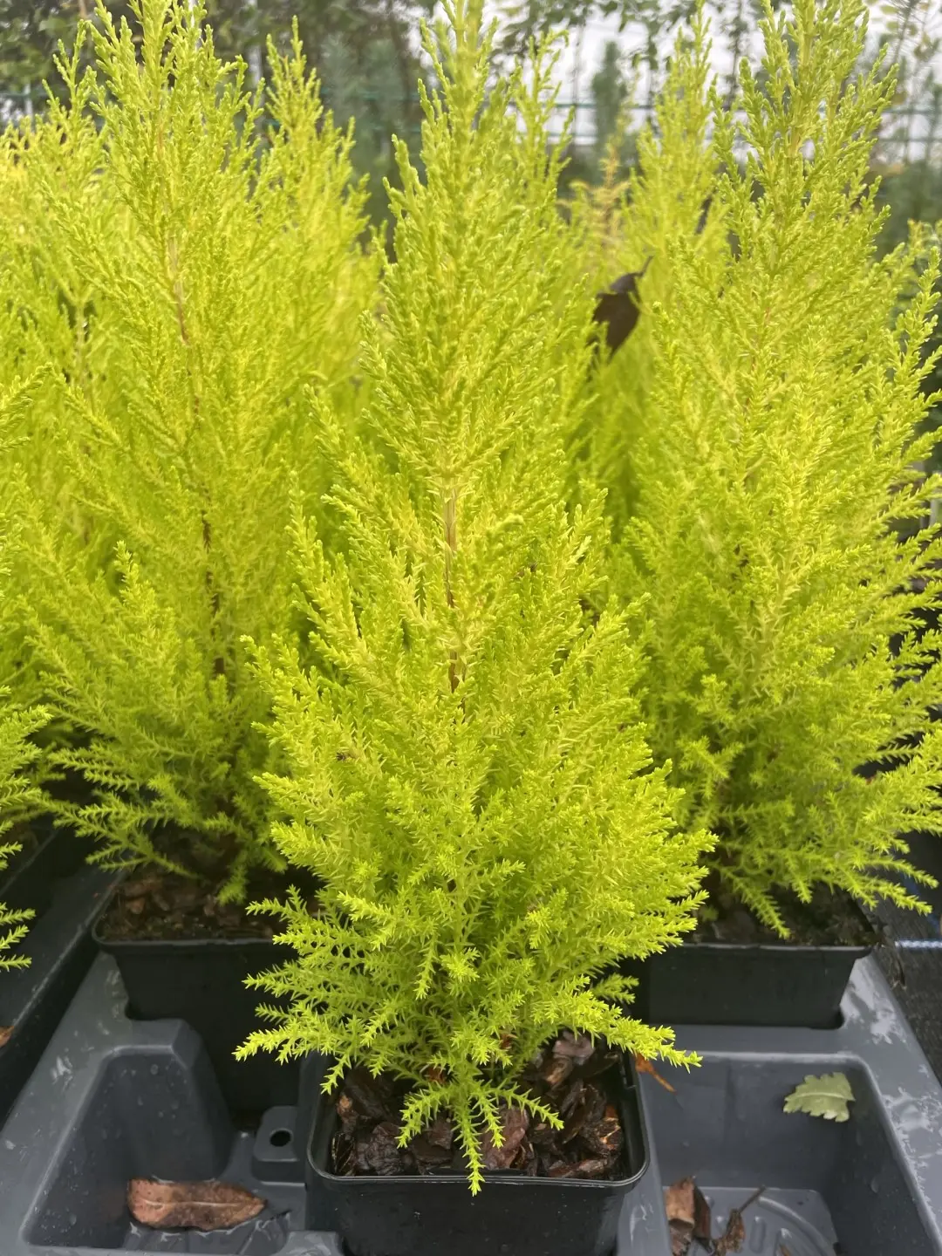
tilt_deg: -21.8
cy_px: 628
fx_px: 943
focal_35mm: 26
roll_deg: -0.3
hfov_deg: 53.1
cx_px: 471
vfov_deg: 67.3
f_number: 1.6
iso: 32
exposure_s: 1/206
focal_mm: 4.2
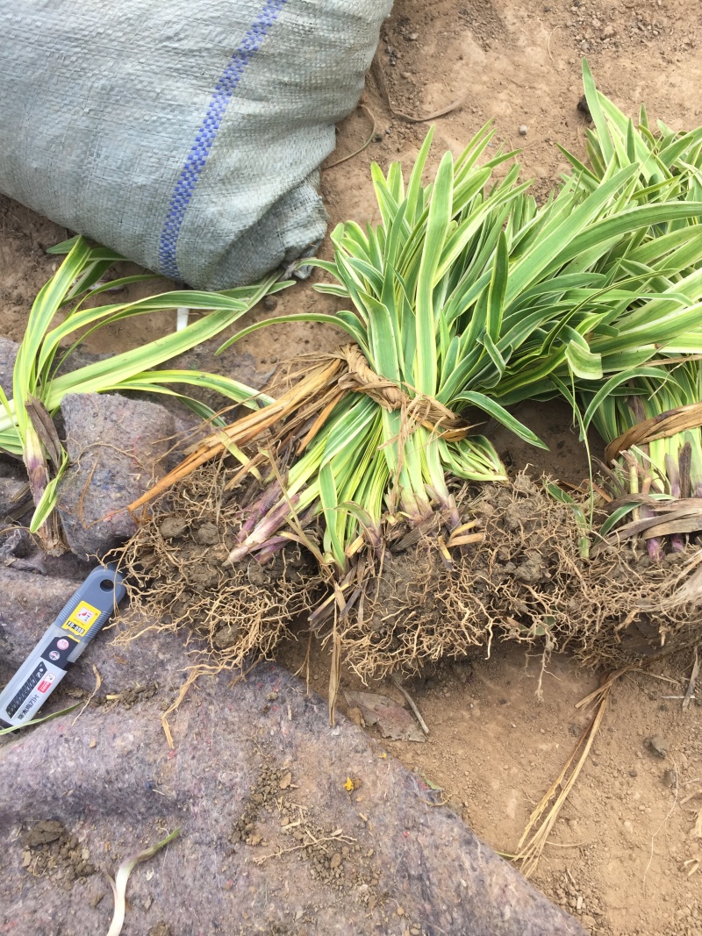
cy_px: 468
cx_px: 351
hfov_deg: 48.2
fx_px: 784
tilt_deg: -72.2
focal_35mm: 29
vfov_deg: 61.7
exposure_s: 1/235
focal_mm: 4.15
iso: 32
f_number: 2.2
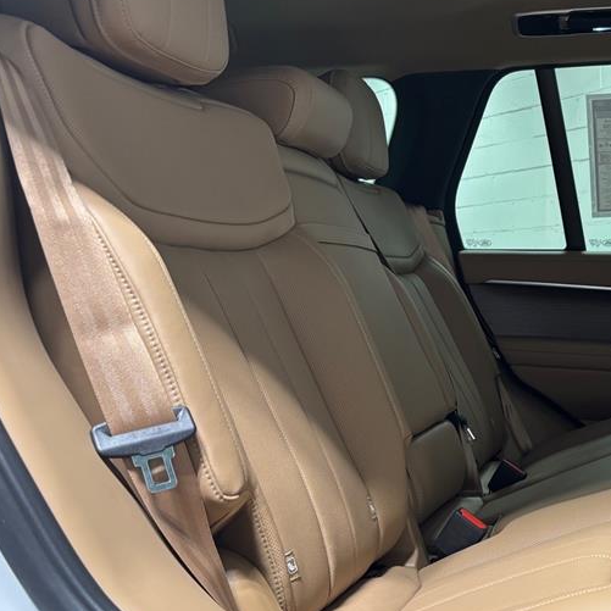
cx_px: 600
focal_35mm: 47
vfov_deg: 36.0
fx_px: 939
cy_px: 333
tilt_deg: -3.3
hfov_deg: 33.3
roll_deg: +0.6
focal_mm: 5.96
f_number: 1.6
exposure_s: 1/60
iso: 80
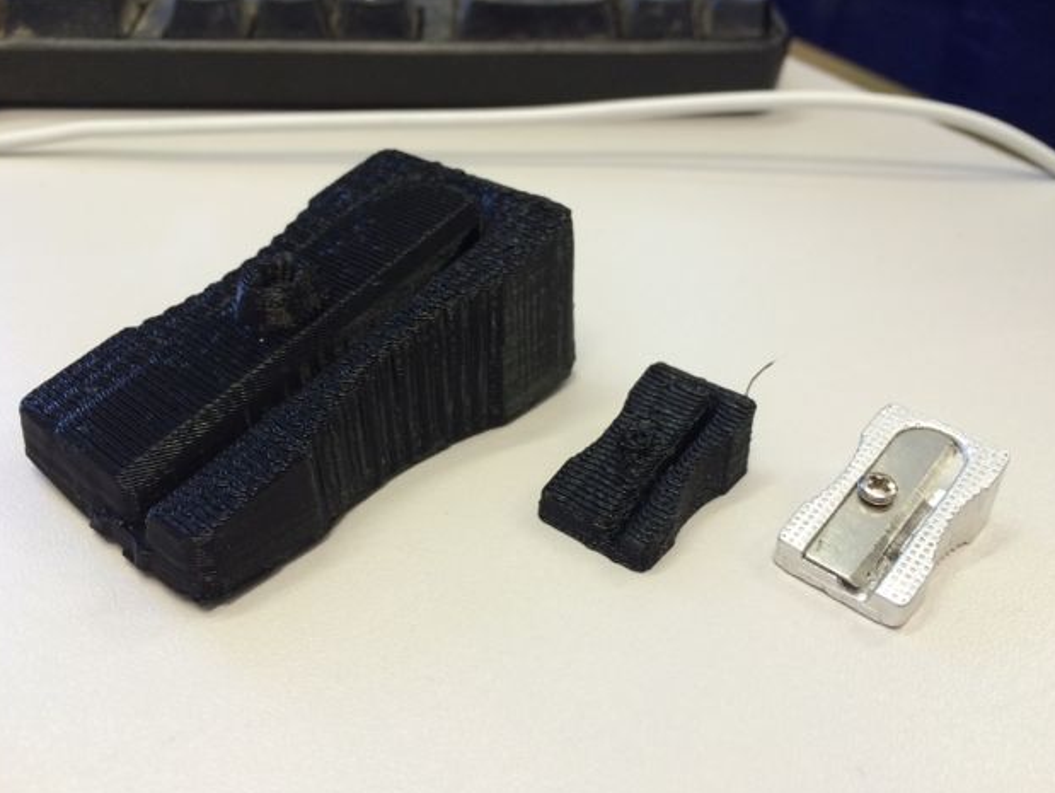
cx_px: 530
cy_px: 392
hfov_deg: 58.3
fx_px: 945
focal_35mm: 31
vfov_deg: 45.5
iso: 160
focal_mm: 4.12
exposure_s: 1/33
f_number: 2.2
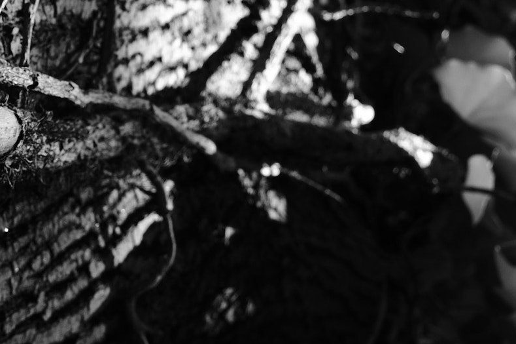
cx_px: 104
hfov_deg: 27.9
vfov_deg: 19.0
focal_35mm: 71
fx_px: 1017
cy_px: 66
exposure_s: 1/125
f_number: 8
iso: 640
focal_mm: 23
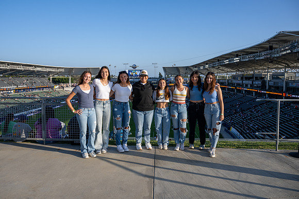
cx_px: 141
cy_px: 91
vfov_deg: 49.4
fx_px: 217
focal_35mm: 26
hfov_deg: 69.1
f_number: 8
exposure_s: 1/400
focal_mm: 24
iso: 180
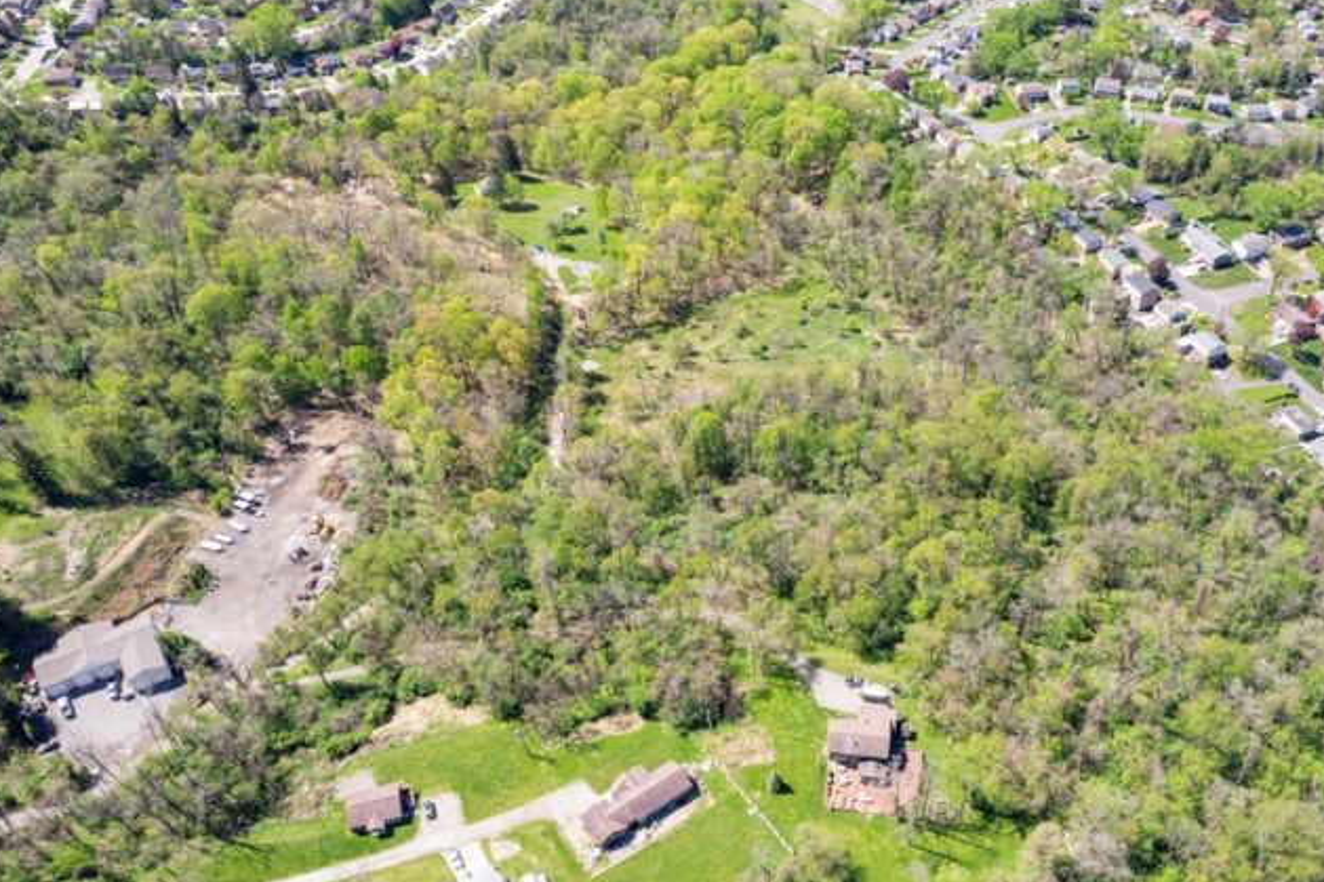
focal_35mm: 28
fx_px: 1029
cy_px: 536
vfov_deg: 46.1
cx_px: 794
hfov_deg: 64.9
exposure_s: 1/1000
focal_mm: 8.38
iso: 100
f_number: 2.8
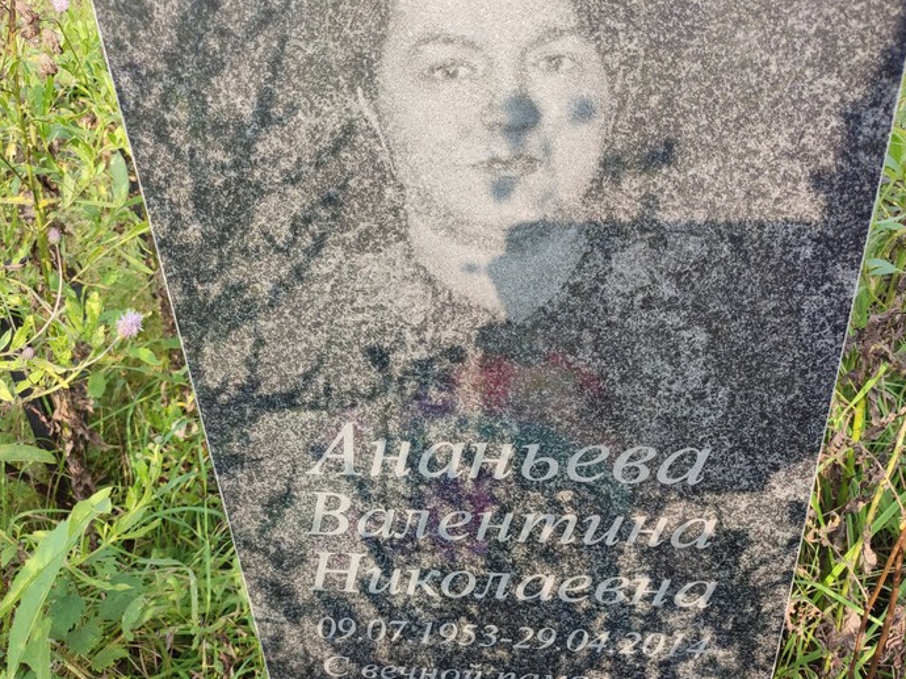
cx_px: 446
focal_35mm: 29
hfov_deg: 61.7
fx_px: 759
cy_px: 335
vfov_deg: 48.2
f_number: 1.9
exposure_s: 1/126
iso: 50
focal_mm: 6.04
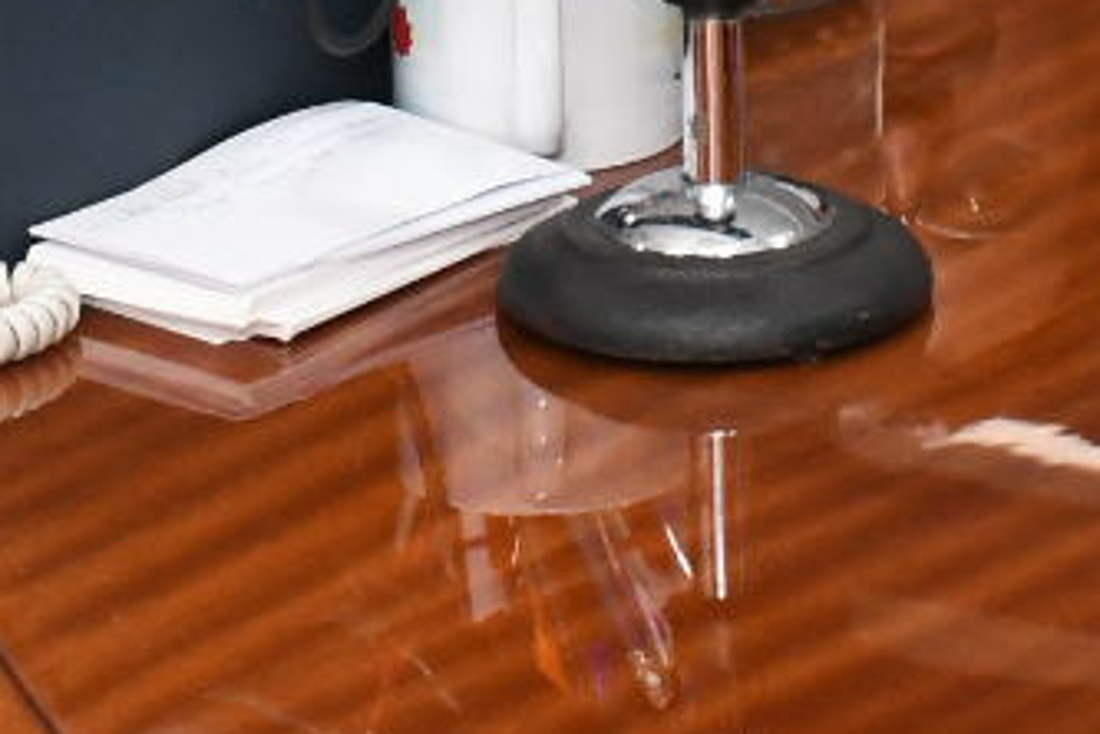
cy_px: -794
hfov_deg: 8.1
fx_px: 7730
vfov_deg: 5.3
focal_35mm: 253
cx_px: 1113
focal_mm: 35
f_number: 8
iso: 4000
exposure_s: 1/125
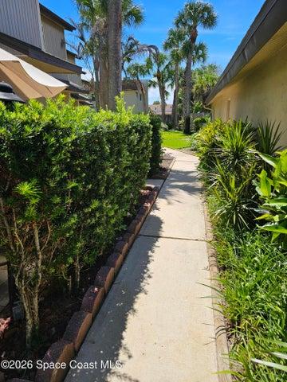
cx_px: 144
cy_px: 191
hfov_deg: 58.9
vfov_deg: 73.9
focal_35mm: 23
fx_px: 254
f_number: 1.7
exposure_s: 1/758
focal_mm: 6.3
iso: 10
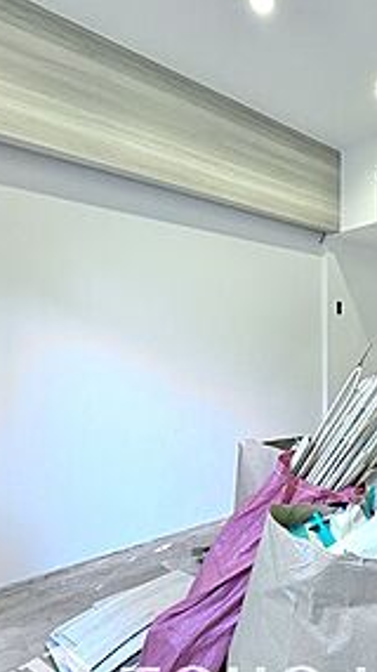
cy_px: 354
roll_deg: +0.8
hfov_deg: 44.9
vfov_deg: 76.3
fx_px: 427
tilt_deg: +0.0
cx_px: 309
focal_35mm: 24
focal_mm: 2.22
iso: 100
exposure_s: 1/100
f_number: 2.2
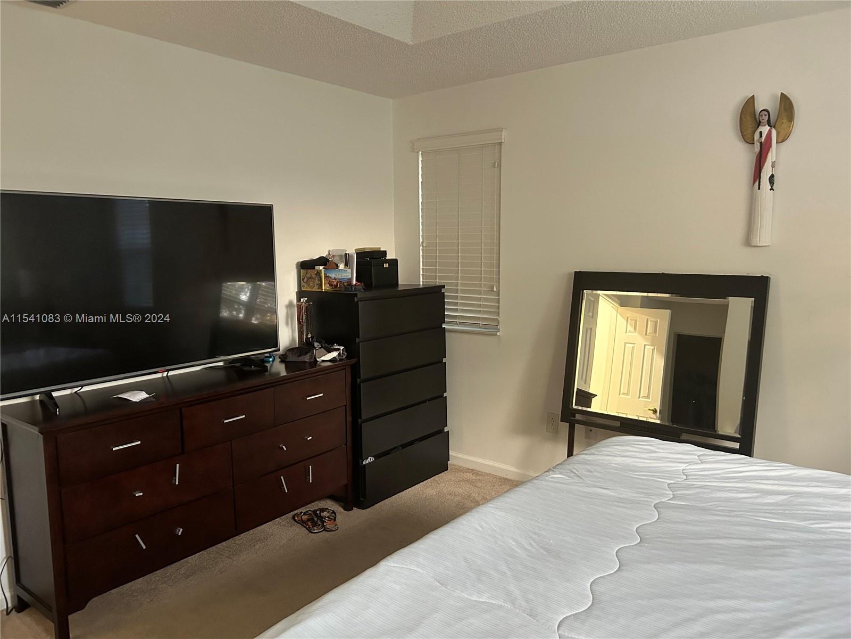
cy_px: 320
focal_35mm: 26
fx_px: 639
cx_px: 426
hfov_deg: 67.3
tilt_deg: -7.0
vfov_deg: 53.1
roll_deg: +1.1
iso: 400
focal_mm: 5.7
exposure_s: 1/40
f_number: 1.5
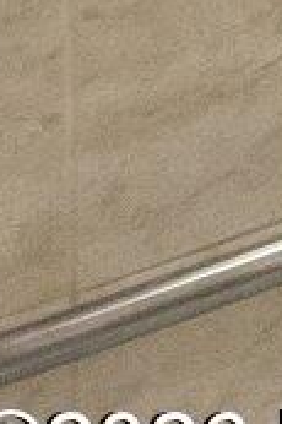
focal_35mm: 178
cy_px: -1075
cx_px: 2472
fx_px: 2096
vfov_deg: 8.4
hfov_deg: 3.4
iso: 1000
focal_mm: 15
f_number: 7.1
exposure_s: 1/200
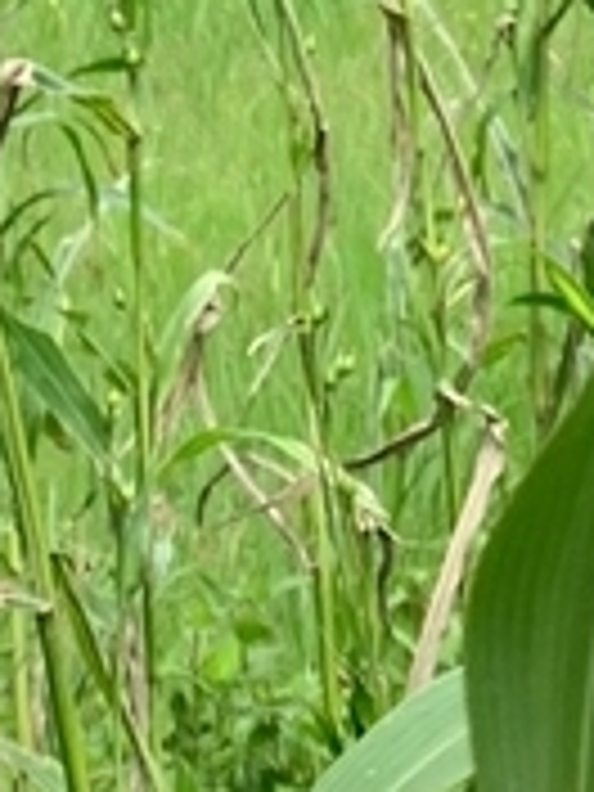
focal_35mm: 177
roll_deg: +2.4
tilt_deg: +4.7
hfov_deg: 8.3
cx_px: 644
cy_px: -760
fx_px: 4050
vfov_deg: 10.3
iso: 25
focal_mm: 4.25
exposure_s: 1/303
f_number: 1.8
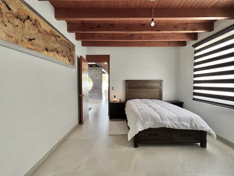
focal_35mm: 13
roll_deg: -0.4
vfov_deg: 89.9
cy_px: 88
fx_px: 88
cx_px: 117
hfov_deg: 106.2
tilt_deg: -2.5
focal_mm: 1.57
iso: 160
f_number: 1.8
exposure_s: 1/120
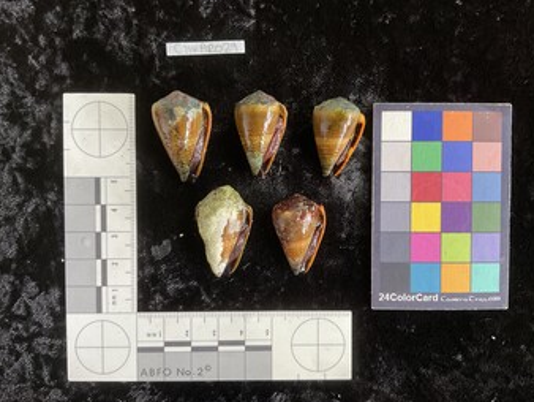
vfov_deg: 46.8
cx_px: 275
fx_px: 463
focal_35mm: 30
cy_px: 207
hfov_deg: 59.9
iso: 125
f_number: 1.8
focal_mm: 3
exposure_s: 1/60
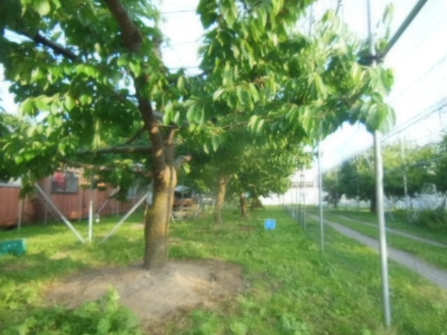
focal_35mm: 25
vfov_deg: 54.9
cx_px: 224
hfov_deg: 69.4
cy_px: 168
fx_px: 323
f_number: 3.5
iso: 125
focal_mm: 4.5
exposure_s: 1/100
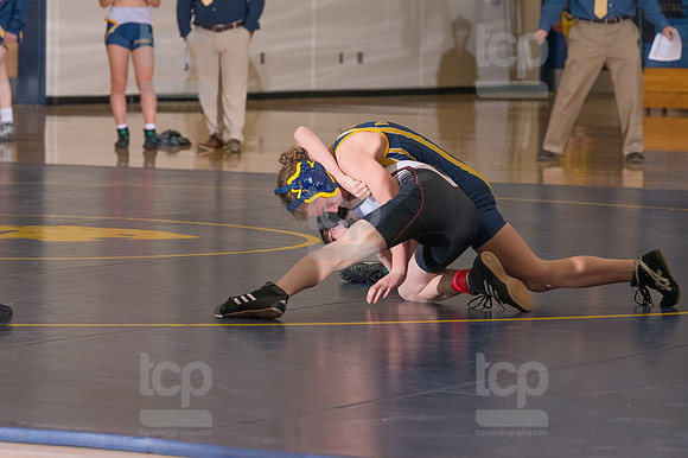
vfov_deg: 6.8
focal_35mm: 202
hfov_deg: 10.2
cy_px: 229
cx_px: 344
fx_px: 3858
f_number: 5.6
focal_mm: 135
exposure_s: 1/250
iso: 2000
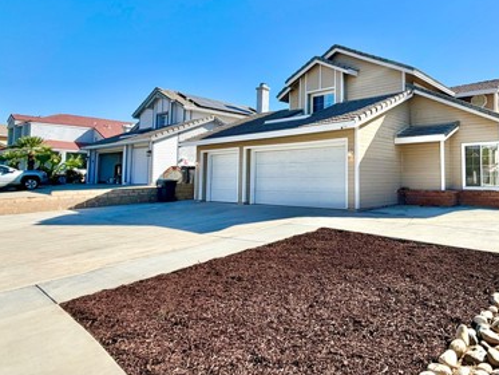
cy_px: 151
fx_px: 346
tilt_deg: +4.7
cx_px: 363
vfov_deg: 56.4
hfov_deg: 67.8
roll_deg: +0.7
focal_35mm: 24
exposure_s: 1/779
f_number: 2.2
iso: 20
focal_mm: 2.22
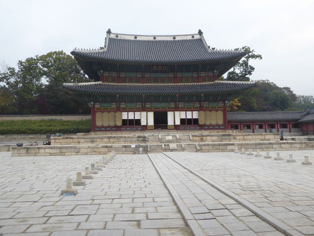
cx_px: 157
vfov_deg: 39.7
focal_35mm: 36
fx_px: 327
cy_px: 118
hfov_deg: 51.4
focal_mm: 6.3
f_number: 3.7
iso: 80
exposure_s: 1/100
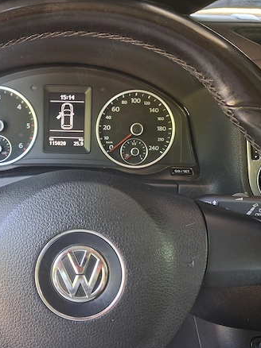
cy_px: 173
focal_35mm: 37
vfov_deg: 50.2
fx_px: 372
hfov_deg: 37.8
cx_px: 68
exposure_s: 1/50
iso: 320
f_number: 1.8
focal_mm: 4
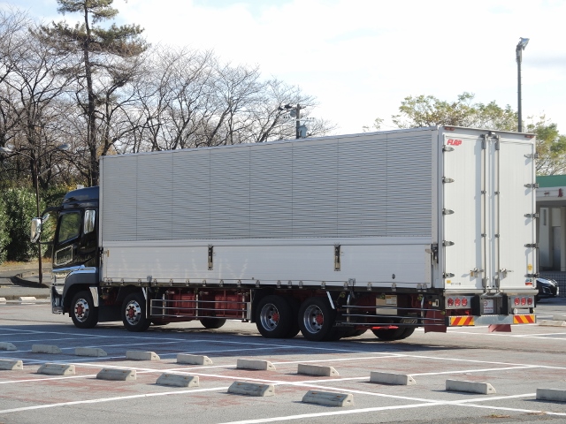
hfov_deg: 21.3
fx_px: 1504
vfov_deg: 16.1
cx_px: 283
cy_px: 212
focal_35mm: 92
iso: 80
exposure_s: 1/500
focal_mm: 19.7
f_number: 3.2
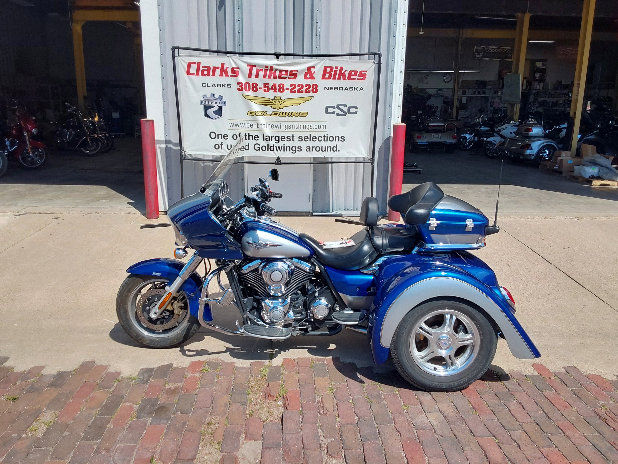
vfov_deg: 49.7
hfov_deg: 63.4
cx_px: 309
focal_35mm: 28
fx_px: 500
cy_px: 232
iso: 50
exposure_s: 1/2008
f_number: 1.9
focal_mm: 2.91
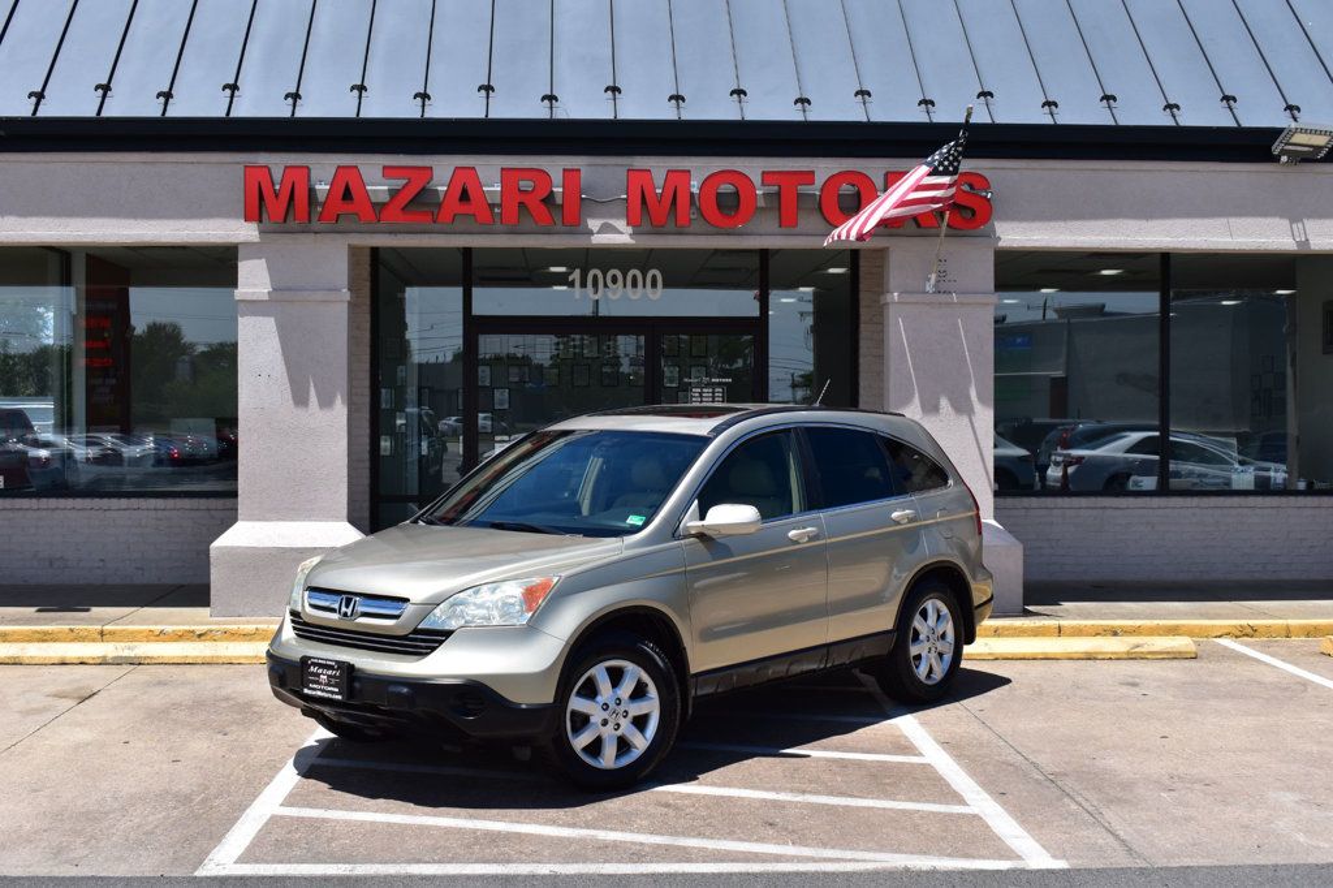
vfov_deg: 29.8
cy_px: 444
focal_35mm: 45
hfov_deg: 43.6
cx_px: 666
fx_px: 1666
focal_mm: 30
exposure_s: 1/500
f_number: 11
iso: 320
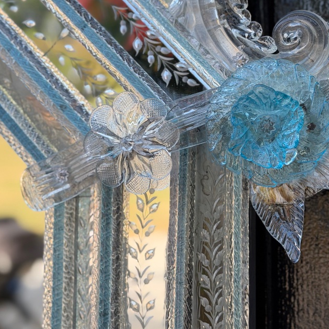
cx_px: 189
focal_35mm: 81
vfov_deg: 21.2
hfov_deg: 21.4
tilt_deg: +5.2
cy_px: 85
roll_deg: -1.5
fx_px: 871
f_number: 1.78
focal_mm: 6.76
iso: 100
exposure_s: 1/895
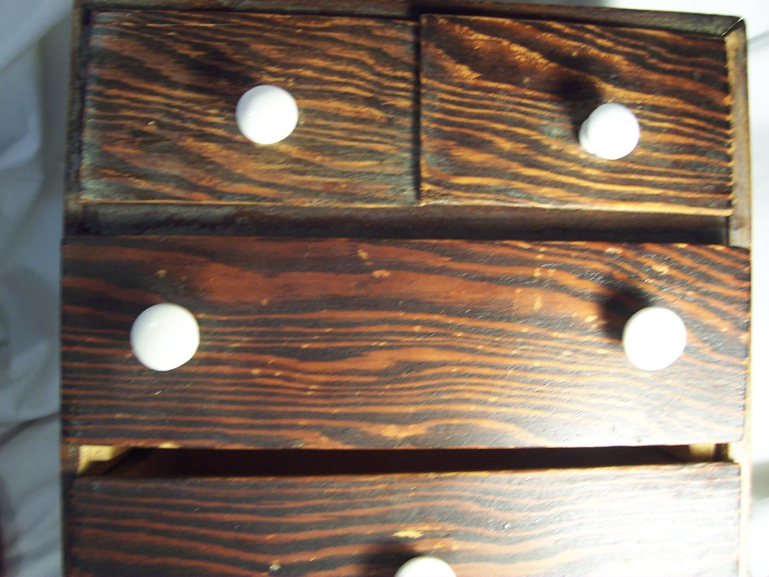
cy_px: 288
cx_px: 384
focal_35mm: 37
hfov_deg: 50.1
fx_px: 822
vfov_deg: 38.7
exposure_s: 1/30
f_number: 2.8
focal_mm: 5.6
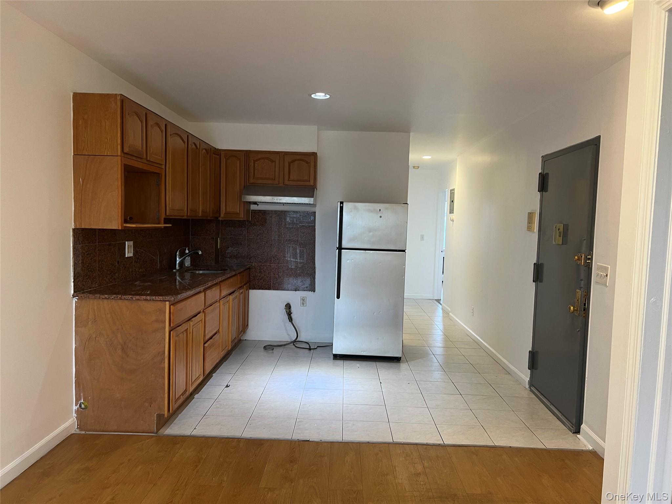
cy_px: 252
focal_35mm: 26
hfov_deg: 67.3
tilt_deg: -4.9
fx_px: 505
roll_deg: -2.0
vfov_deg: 53.1
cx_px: 336
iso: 80
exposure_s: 1/60
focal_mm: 5.7
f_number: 1.5
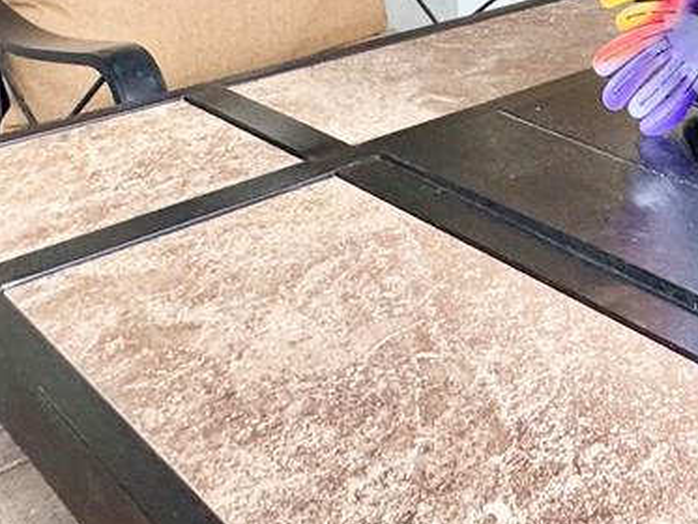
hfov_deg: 30.3
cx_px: 670
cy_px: -350
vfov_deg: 19.7
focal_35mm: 60
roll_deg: +1.8
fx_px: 1210
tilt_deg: +1.3
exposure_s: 1/120
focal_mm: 2.22
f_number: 2.2
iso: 200
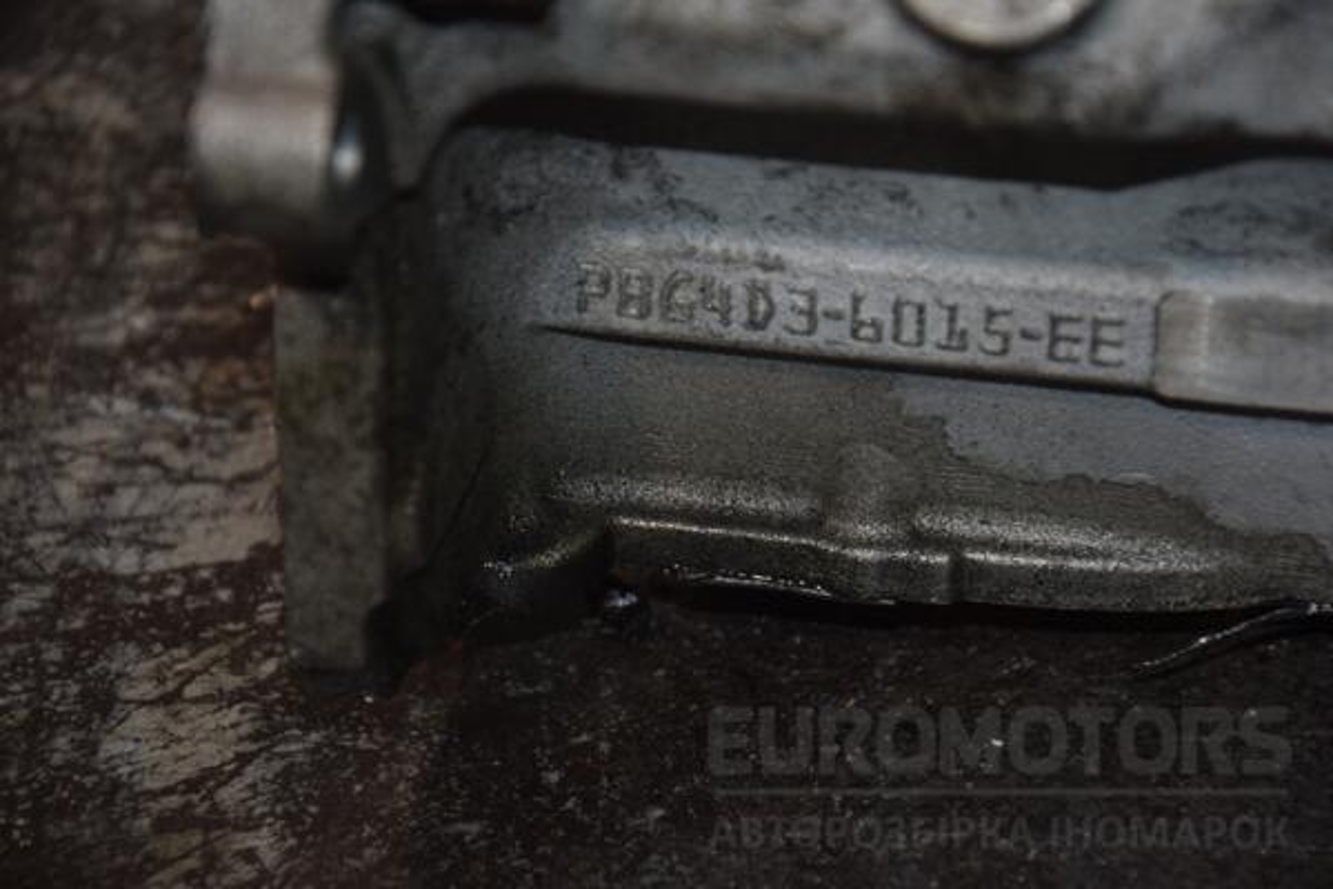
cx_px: 666
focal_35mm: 158
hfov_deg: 13.0
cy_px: 444
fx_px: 5831
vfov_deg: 8.7
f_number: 5.6
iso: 800
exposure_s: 1/60
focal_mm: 105
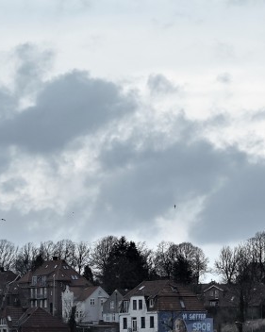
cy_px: 225
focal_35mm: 224
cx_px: 391
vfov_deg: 8.6
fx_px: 2199
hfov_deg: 6.8
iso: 200
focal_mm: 70
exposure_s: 1/320
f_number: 5
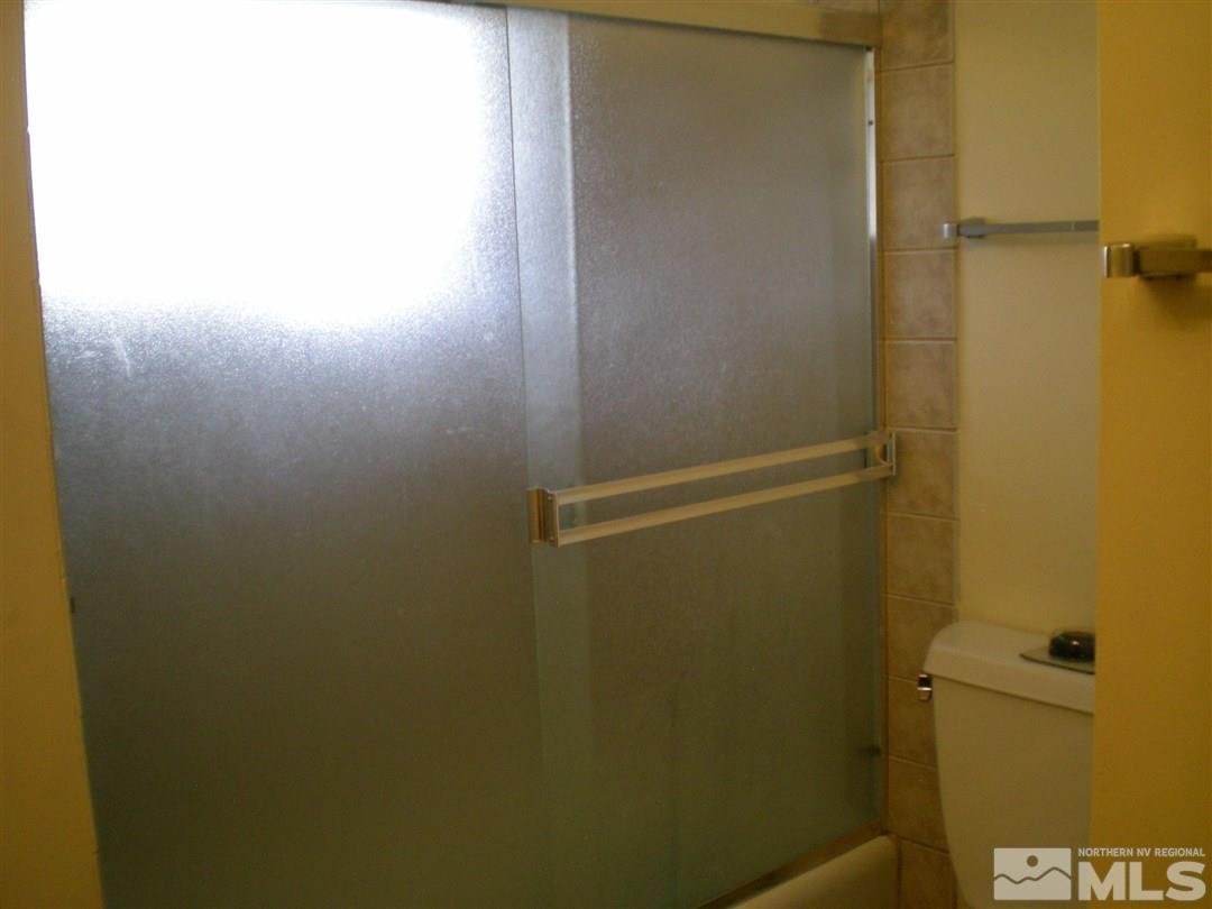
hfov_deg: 49.0
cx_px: 606
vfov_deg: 37.7
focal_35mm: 38
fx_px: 1330
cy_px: 454
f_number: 3.1
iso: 200
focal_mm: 6.3
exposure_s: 1/39.1
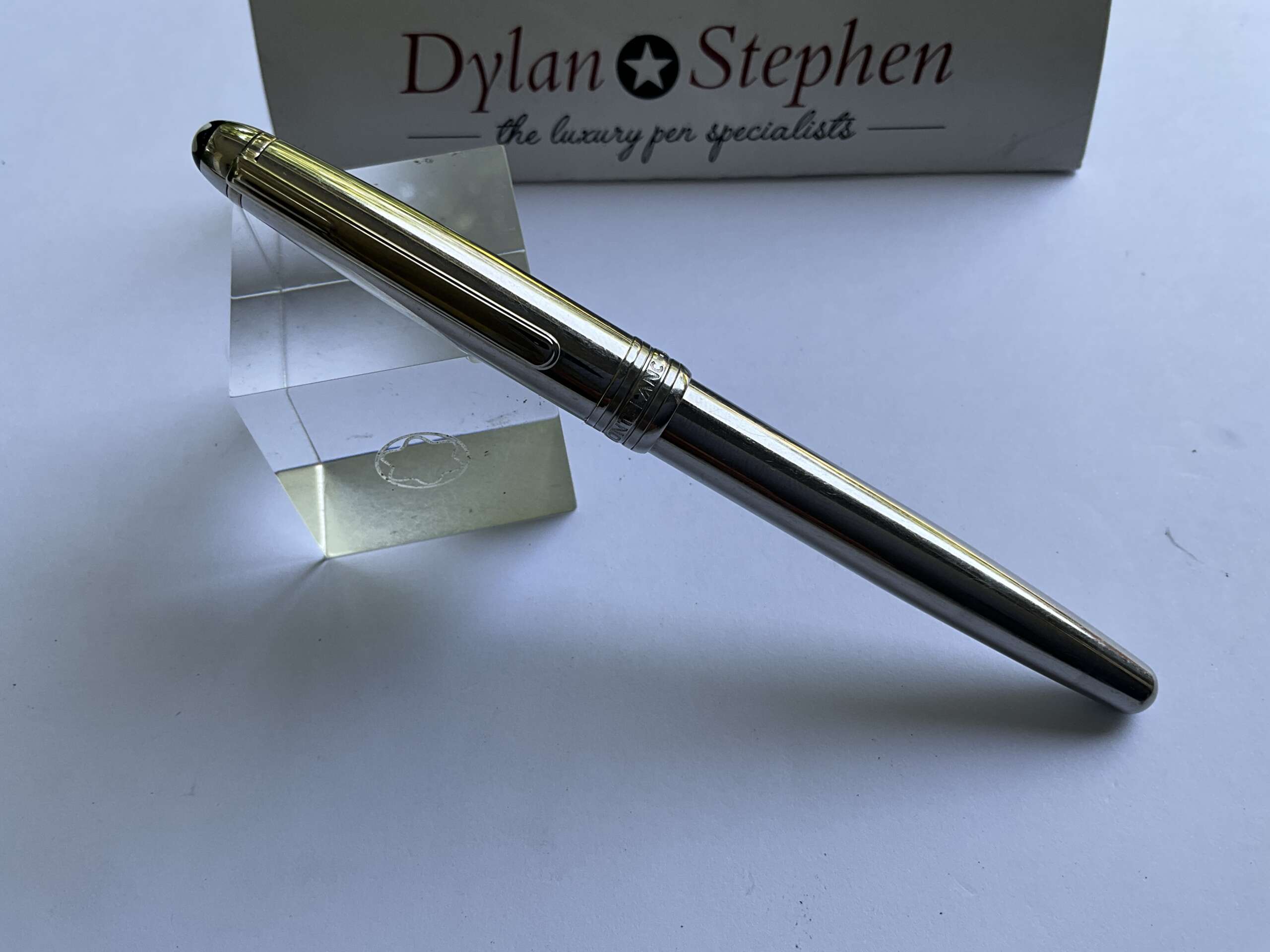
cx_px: 635
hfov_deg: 61.7
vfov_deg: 48.2
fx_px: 1064
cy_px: 476
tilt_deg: -56.4
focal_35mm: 29
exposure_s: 1/122
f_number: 1.8
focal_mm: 3
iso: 16
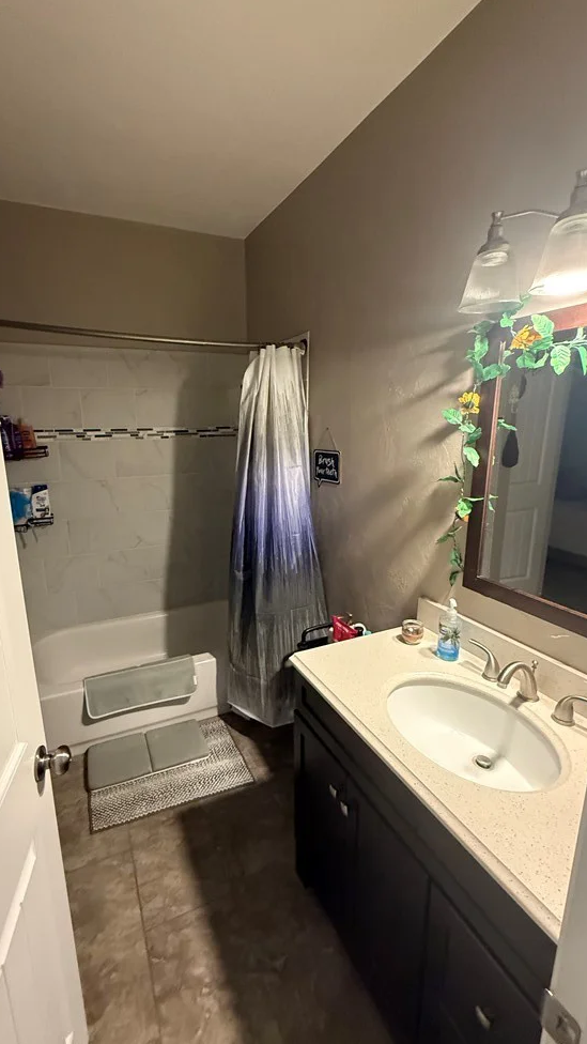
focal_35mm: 16
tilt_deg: -12.7
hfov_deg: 66.9
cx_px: 259
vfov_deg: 99.4
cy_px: 526
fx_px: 443
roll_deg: +0.3
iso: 800
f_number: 2.2
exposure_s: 1/60
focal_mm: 2.22
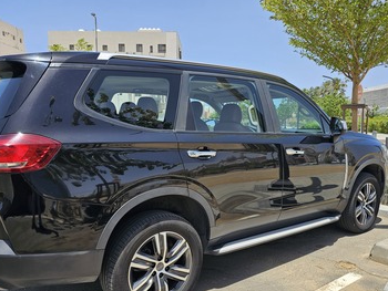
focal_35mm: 30
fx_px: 336
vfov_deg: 46.5
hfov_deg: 59.9
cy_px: 179
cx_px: 203
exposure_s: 1/535
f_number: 1.7
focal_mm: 6.3
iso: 10
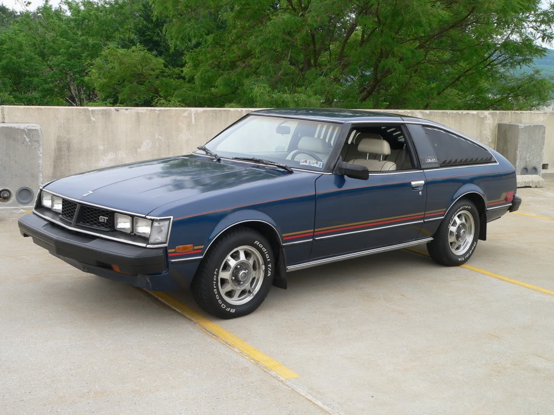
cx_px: 277
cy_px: 208
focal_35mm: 49
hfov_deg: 38.9
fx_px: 784
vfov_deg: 29.7
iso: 80
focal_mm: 8.1
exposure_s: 1/125
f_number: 3.7
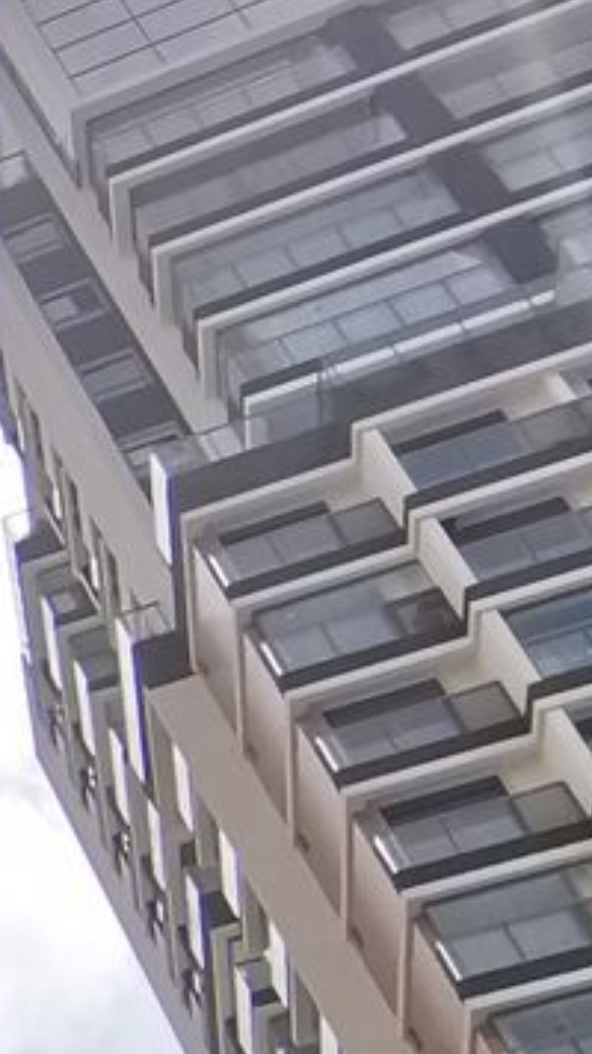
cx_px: -1501
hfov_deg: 8.8
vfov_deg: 22.3
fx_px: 2626
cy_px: 894
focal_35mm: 94
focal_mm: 2.35
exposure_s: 1/850
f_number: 2.2
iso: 50
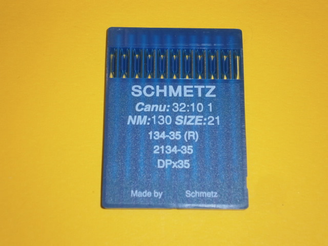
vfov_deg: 20.2
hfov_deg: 26.7
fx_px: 692
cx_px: 164
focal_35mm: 73
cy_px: 123
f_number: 4.4
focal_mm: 13
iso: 125
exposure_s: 1/50
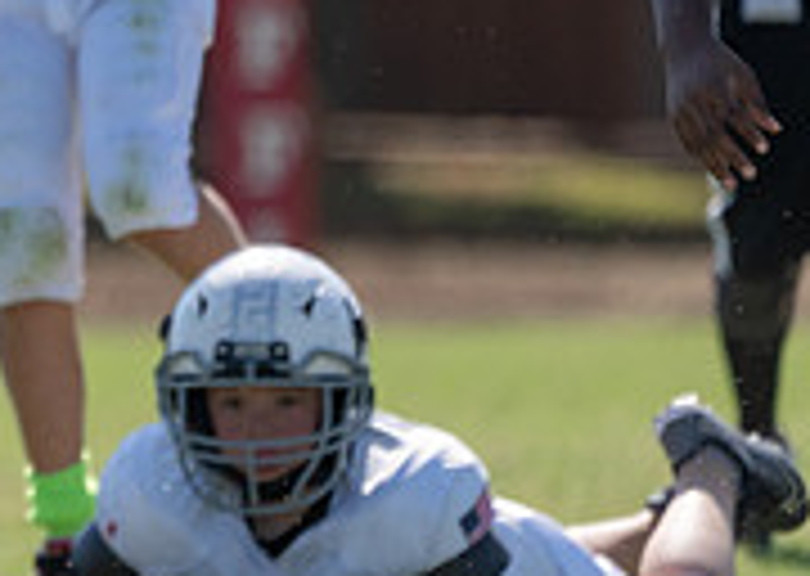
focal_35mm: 1352
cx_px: -400
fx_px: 31056
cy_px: 94
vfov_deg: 1.1
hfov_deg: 1.5
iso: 320
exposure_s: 1/1600
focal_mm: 400
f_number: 5.6
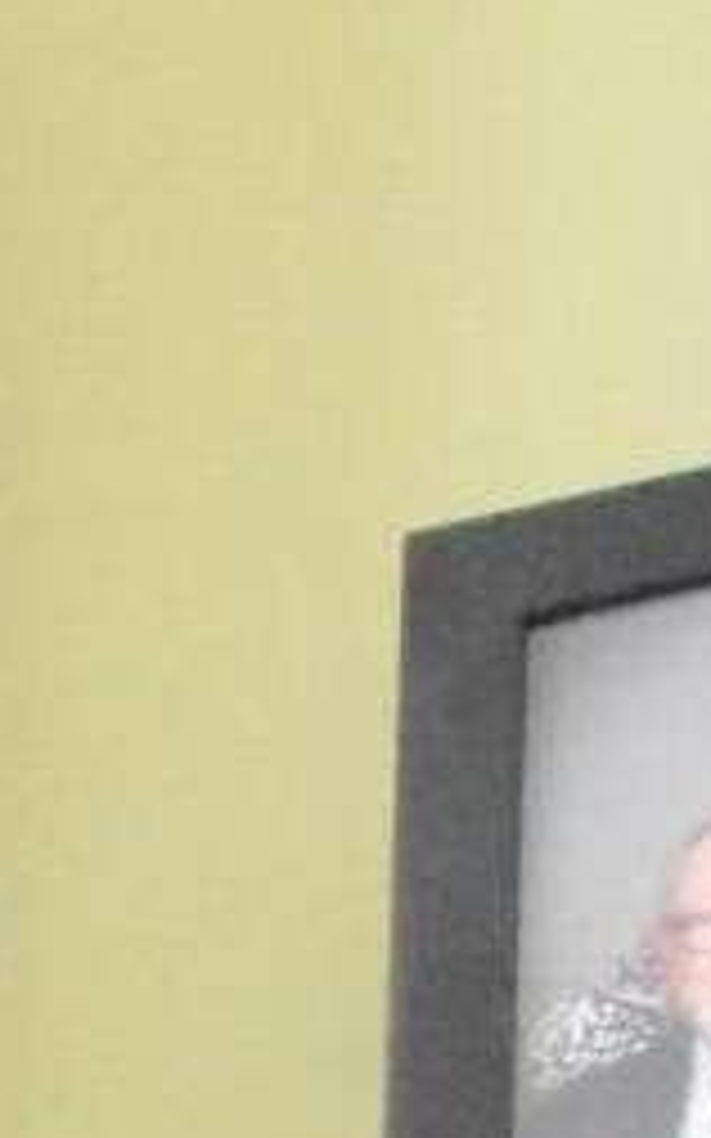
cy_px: 2532
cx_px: -1231
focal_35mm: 121
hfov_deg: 9.2
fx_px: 3754
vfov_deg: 13.6
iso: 11400
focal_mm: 10
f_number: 4.5
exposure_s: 1/125
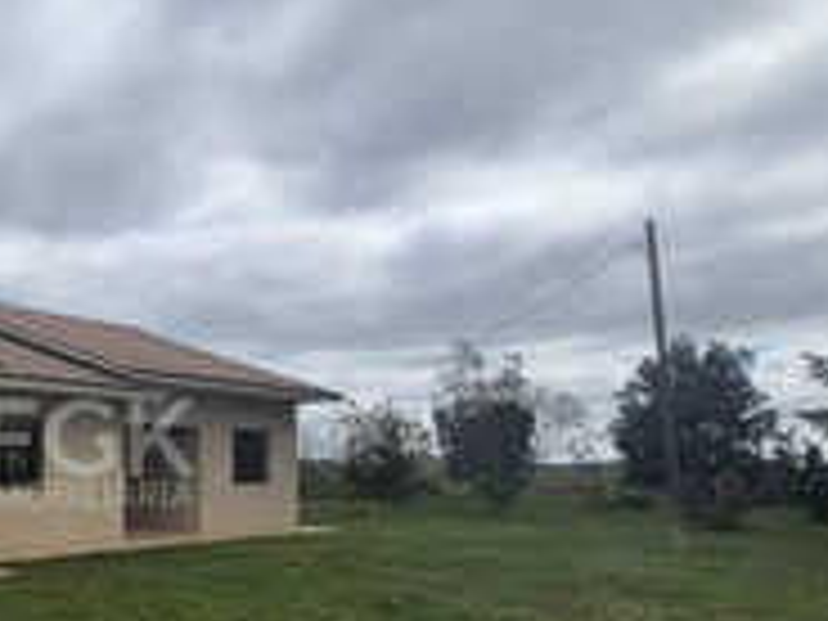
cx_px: -4
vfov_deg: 40.9
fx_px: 813
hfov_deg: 45.4
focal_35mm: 34
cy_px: 441
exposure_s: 1/2500
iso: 50
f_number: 2.2
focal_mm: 1.74
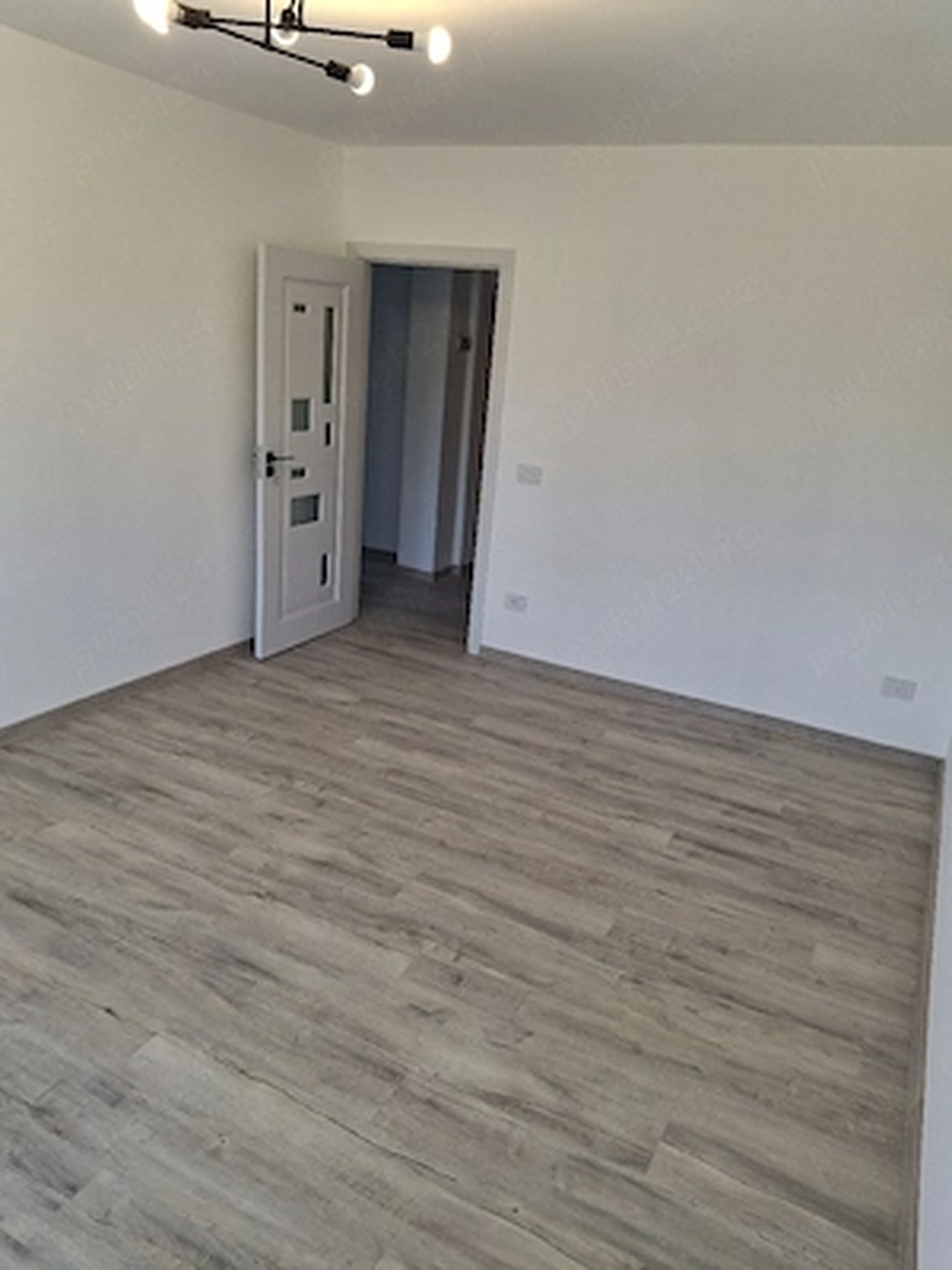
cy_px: 635
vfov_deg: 69.4
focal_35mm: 25
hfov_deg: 54.9
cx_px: 476
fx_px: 917
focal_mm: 4.69
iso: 32
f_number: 1.8
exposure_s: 1/120
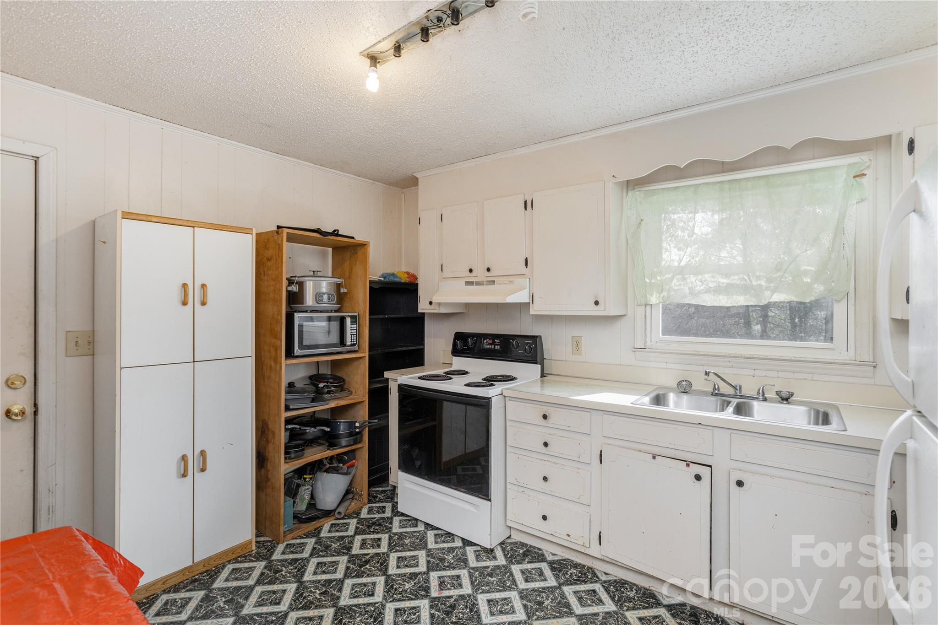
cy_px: 312
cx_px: 469
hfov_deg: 93.3
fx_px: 443
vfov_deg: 70.5
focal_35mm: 17
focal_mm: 17
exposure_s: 1/200
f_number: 8
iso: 320
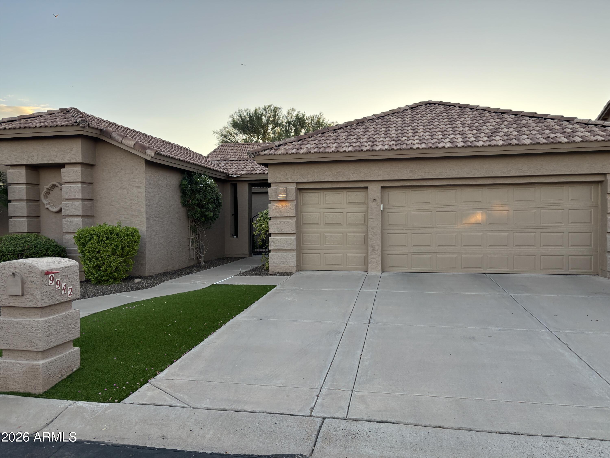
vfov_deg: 53.1
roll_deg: +0.9
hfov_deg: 67.3
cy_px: 229
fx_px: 458
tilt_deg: -1.4
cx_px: 305
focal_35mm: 26
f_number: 1.6
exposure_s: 1/341
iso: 50
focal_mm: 5.96
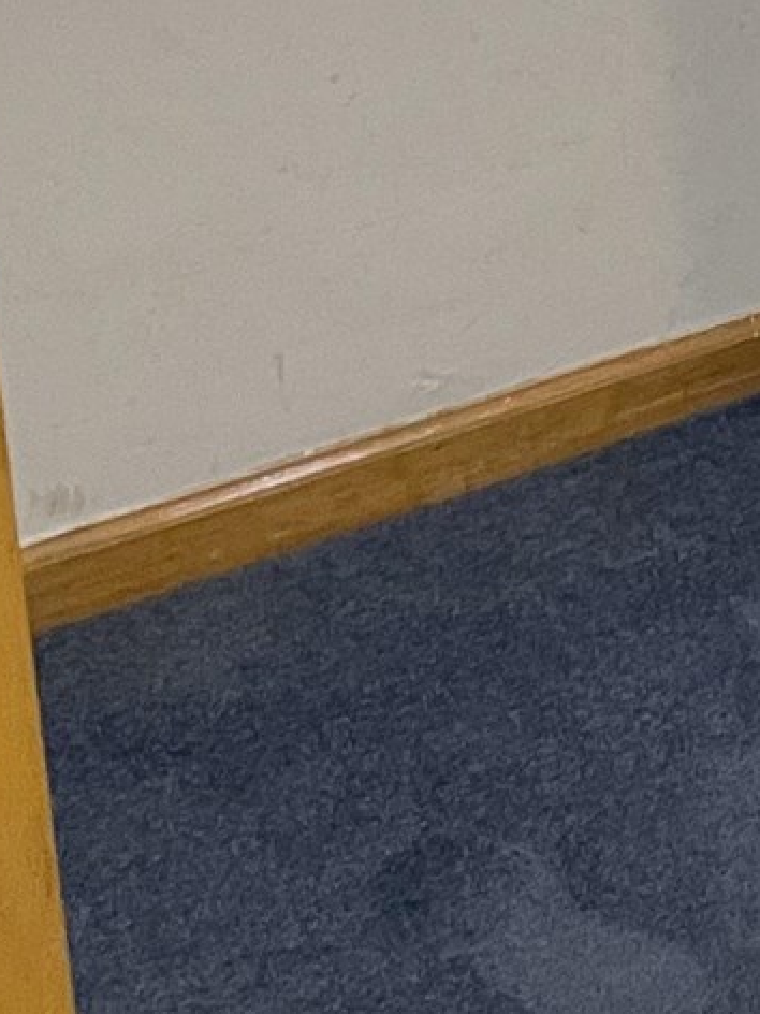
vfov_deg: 14.1
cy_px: -690
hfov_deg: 10.8
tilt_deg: -13.2
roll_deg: +2.1
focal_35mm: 127
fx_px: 3718
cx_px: 1449
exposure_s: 1/60
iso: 250
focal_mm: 4.2
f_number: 1.6
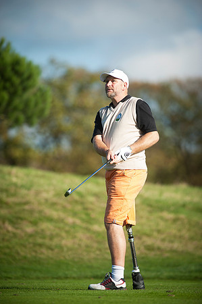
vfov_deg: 6.9
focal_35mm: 300
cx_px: 101
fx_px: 2531
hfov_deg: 4.6
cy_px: 152
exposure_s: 1/3200
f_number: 4
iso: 400
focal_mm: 300
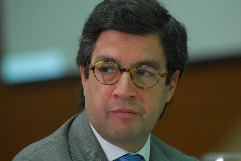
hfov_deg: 11.4
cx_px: 120
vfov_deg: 7.6
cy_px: 80
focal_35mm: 180
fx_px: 1204
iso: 800
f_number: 2.8
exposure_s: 1/30
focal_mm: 120
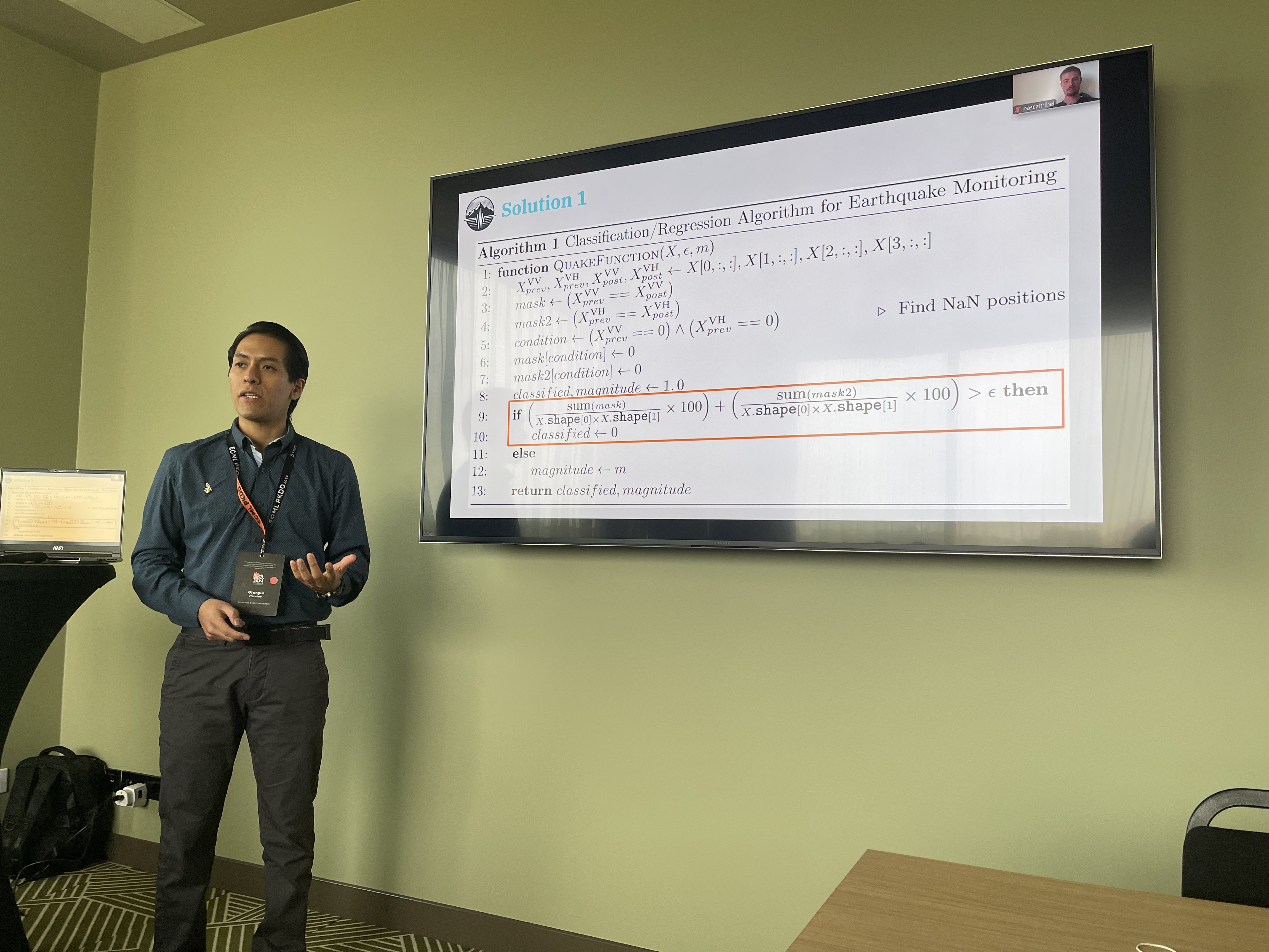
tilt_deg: +3.6
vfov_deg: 54.9
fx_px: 916
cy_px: 476
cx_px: 634
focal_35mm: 25
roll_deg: -2.2
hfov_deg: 69.4
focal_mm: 5.1
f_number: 1.6
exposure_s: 1/120
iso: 64
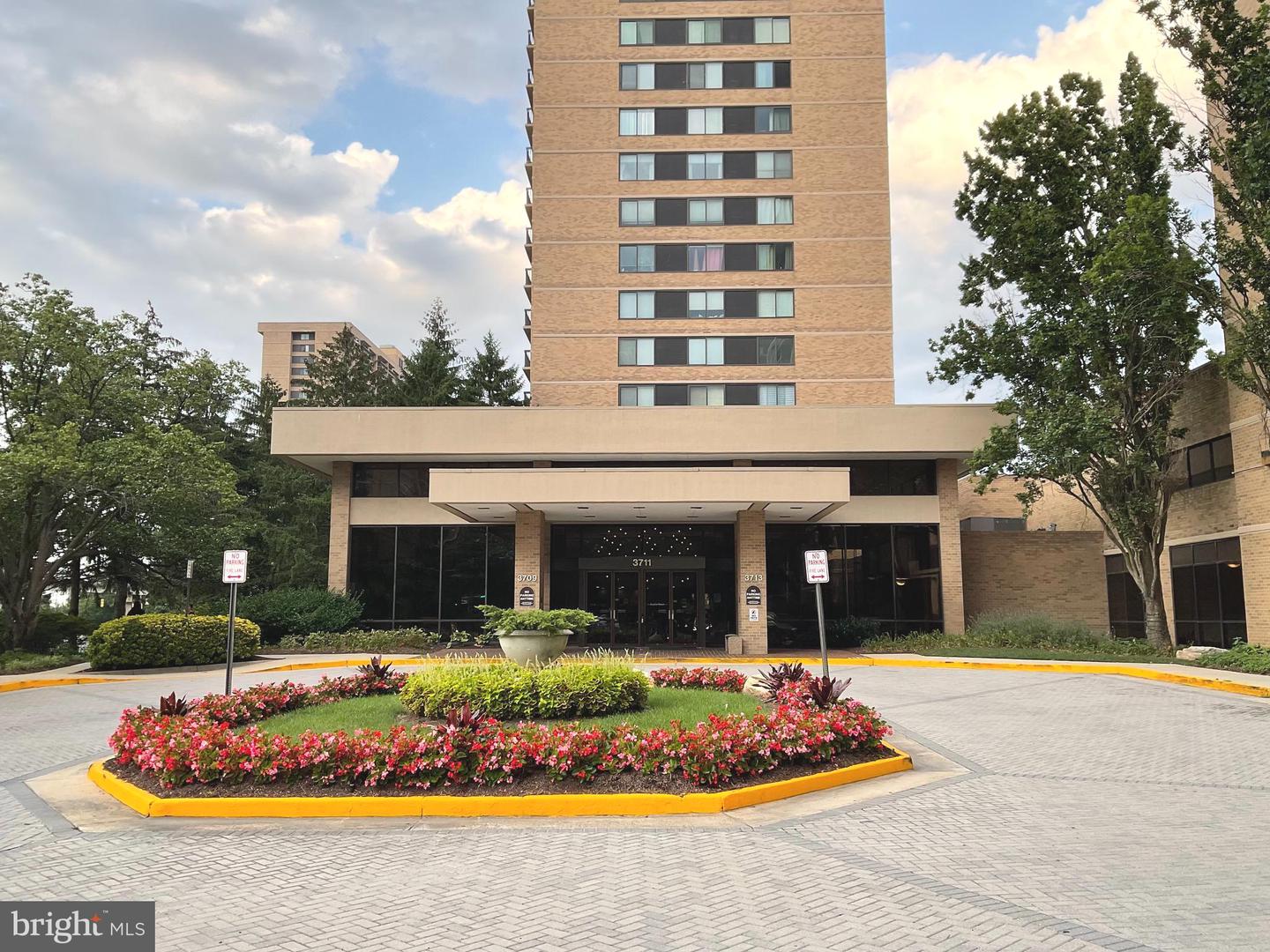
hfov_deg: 61.7
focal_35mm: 29
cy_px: 476
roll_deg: -0.6
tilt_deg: +7.3
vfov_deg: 48.2
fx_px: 1064
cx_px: 635
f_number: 1.8
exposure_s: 1/340
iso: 16
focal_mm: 3
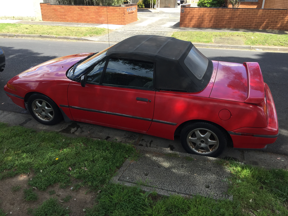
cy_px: 108
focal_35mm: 29
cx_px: 144
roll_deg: -1.5
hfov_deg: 61.7
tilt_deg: -23.9
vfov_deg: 48.2
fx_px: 241
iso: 32
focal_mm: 4.15
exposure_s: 1/608
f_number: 2.2
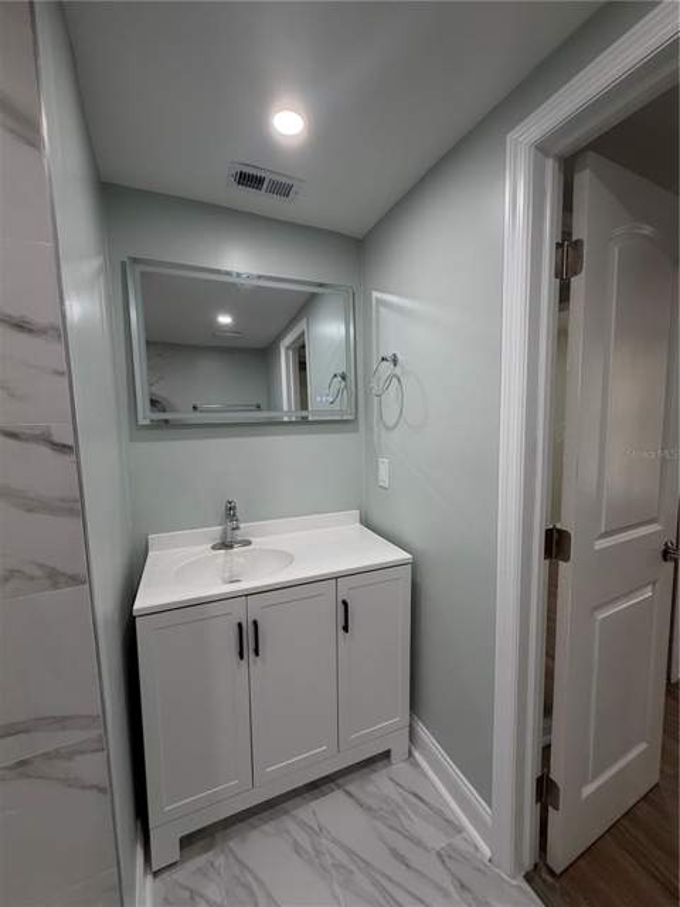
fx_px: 367
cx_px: 340
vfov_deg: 102.1
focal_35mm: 14
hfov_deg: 85.7
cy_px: 454
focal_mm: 2.22
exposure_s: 1/121
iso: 160
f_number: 2.2
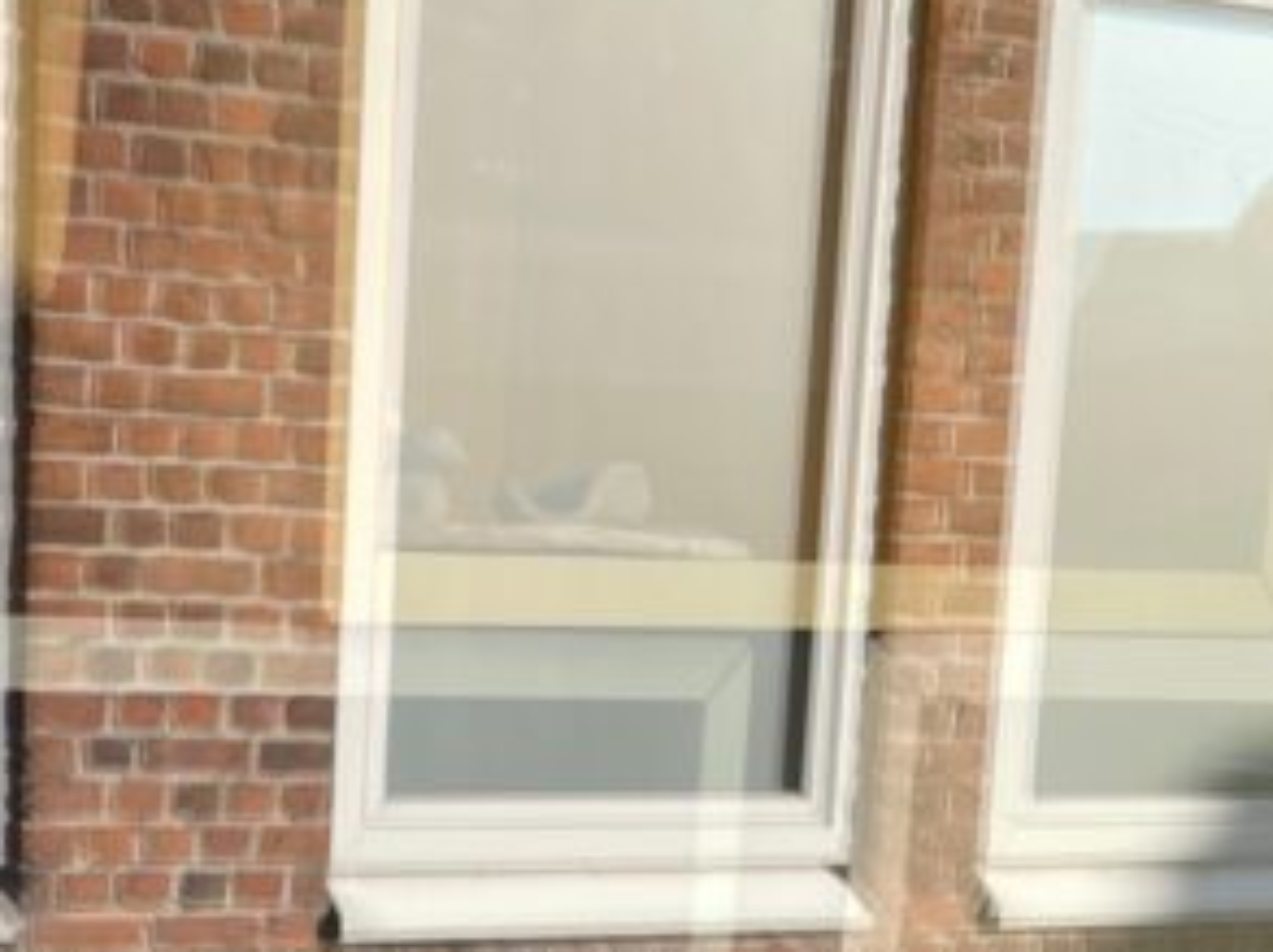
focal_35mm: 91
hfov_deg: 20.7
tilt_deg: -11.7
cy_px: 1295
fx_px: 3342
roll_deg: -0.9
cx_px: -87
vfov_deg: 15.3
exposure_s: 1/711
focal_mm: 4.2
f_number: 1.6
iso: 32
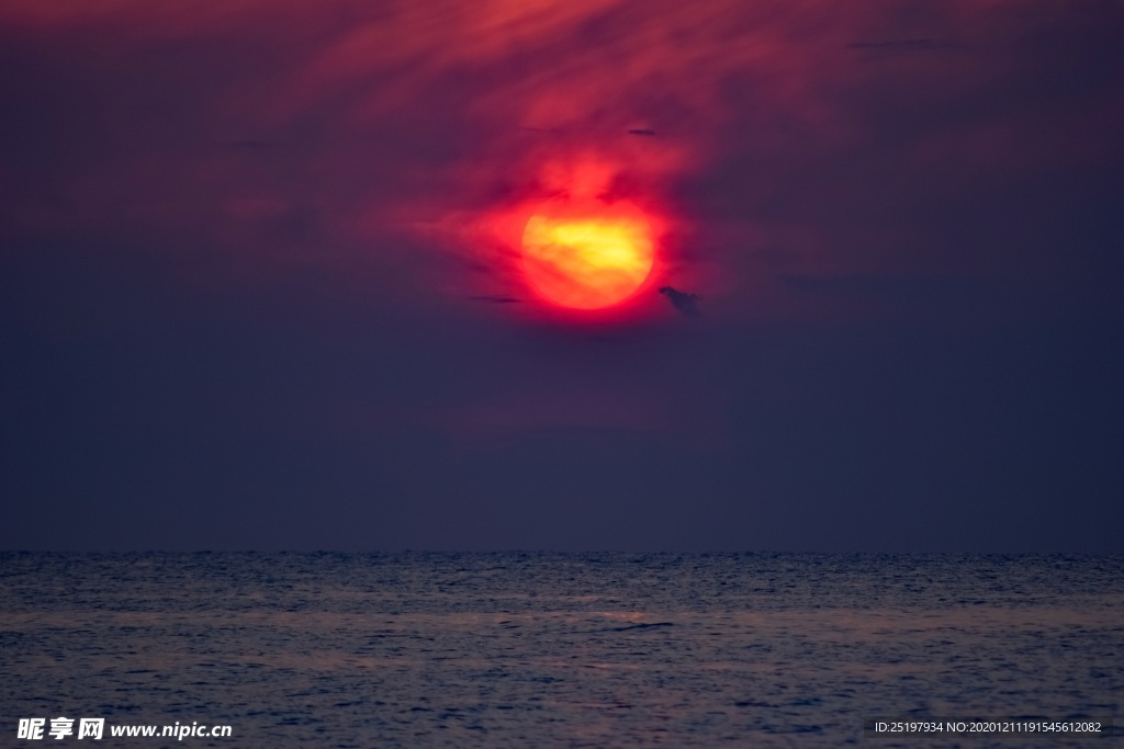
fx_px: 14051
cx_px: 562
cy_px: 374
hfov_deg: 4.6
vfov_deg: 3.1
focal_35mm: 450
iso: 200
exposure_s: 1/500
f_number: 5.6
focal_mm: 300
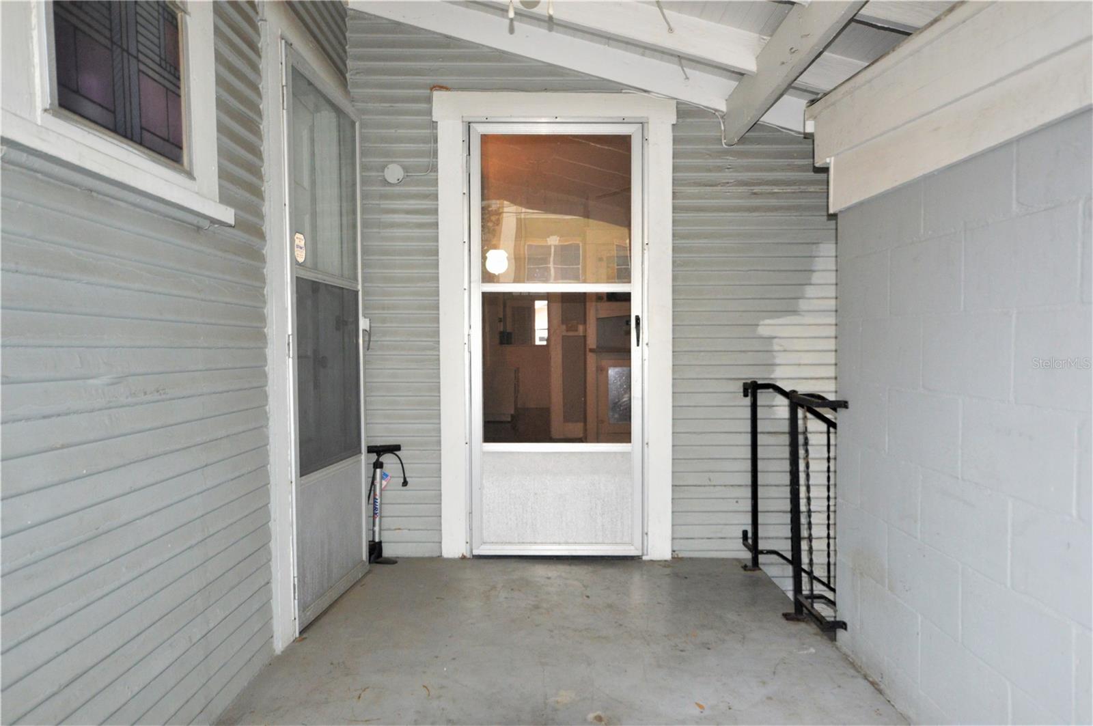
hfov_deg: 70.5
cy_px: 363
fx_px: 773
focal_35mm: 26
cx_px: 546
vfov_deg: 50.3
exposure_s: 1/60
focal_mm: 17
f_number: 5.3
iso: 1400
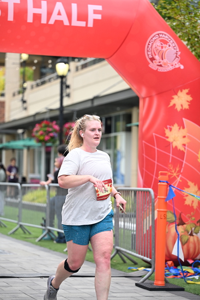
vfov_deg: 20.4
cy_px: 150
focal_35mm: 100
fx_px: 833
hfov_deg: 13.7
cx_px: 100
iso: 640
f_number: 2.8
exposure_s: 1/2000
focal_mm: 100
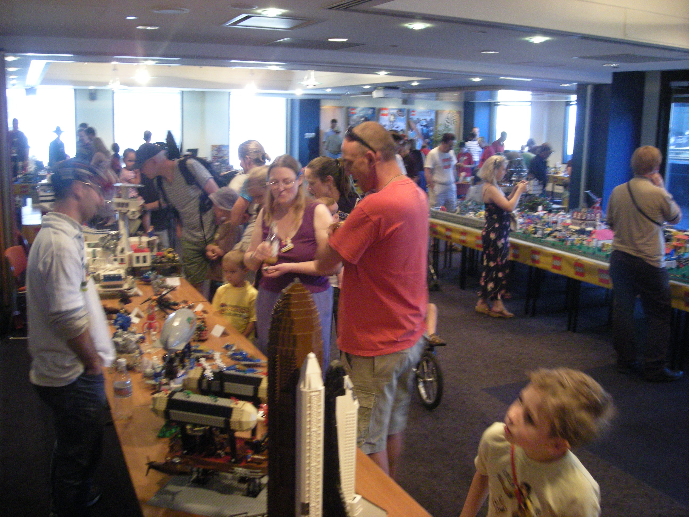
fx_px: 697
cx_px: 344
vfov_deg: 40.7
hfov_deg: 52.6
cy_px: 258
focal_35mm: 35
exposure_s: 1/8
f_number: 2.8
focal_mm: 5.7
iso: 378
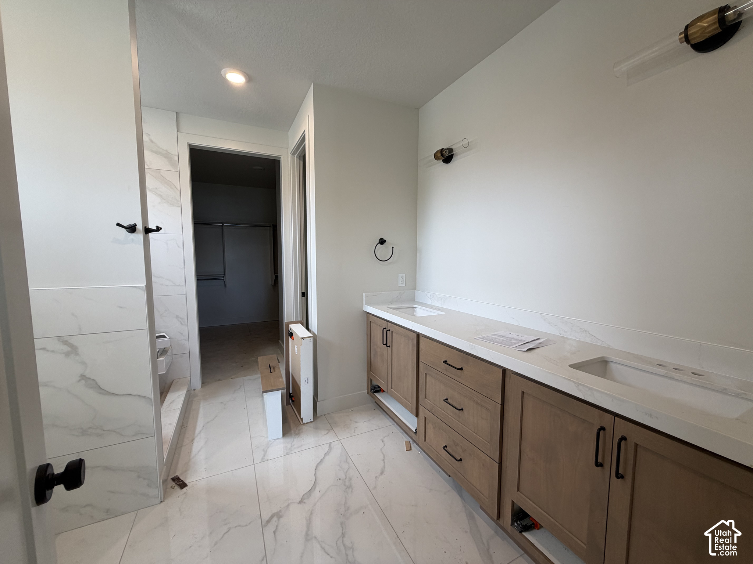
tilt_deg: -5.1
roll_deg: +0.5
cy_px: 282
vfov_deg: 85.7
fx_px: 305
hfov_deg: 102.1
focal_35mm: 14
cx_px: 376
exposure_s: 1/120
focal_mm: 2.22
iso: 100
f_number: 2.2
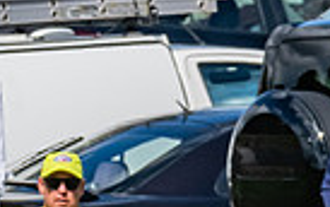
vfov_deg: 0.8
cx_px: -246
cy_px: 299
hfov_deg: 1.3
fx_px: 15038
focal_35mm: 1670
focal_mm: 240
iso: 800
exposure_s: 1/1600
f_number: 14
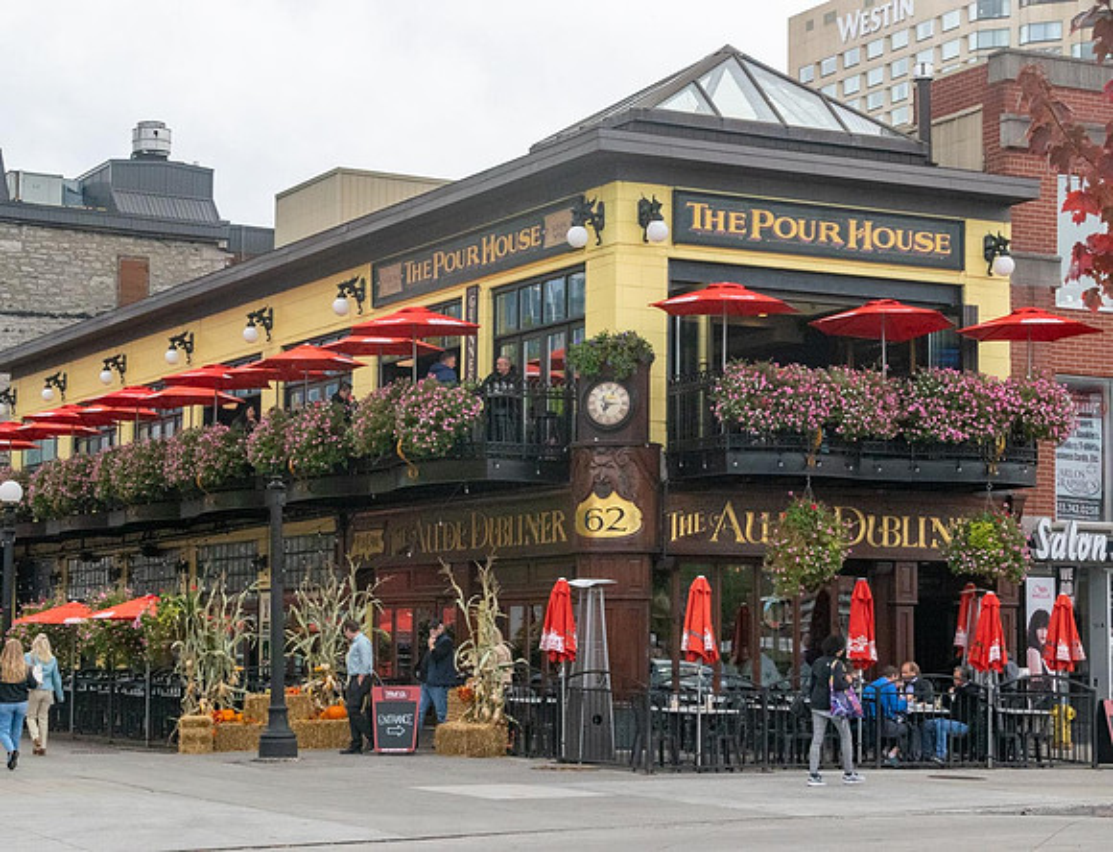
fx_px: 2342
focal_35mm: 72
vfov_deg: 20.6
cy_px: 426
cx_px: 474
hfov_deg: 26.7
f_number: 16
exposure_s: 1/500
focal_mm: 44
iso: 1600
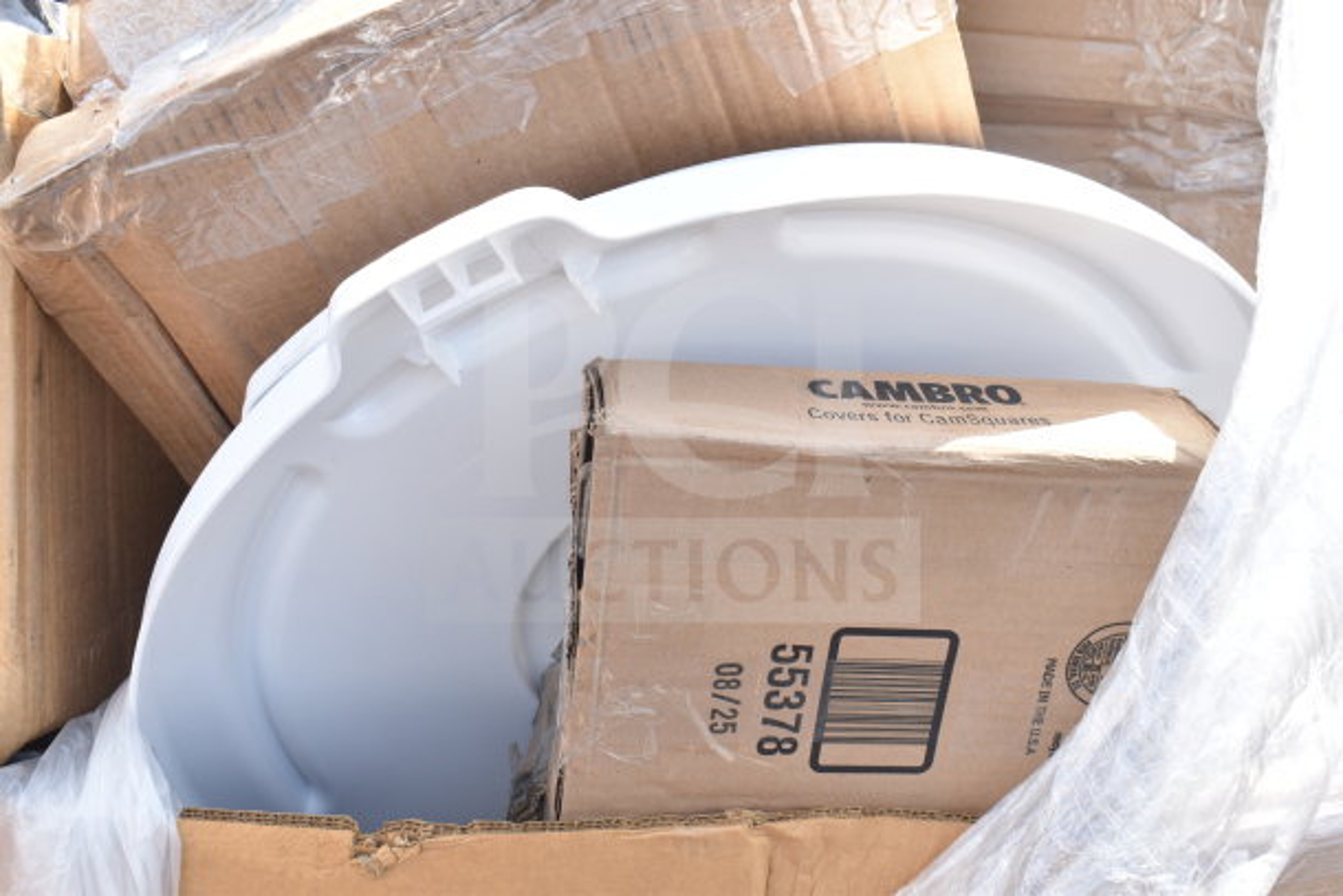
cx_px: 672
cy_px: 448
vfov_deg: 30.9
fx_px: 1623
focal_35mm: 44
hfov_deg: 45.0
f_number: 6.3
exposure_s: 1/160
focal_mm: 29
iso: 200
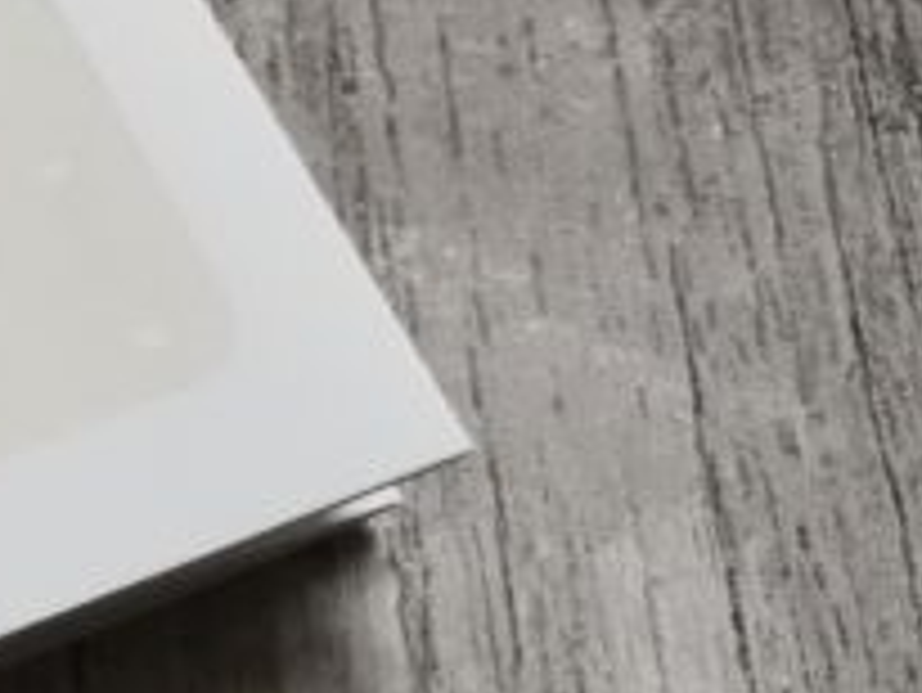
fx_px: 3598
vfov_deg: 11.0
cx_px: -1070
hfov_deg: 12.4
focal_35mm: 135
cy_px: 202
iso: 400
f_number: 1.8
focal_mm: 3.95
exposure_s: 1/100
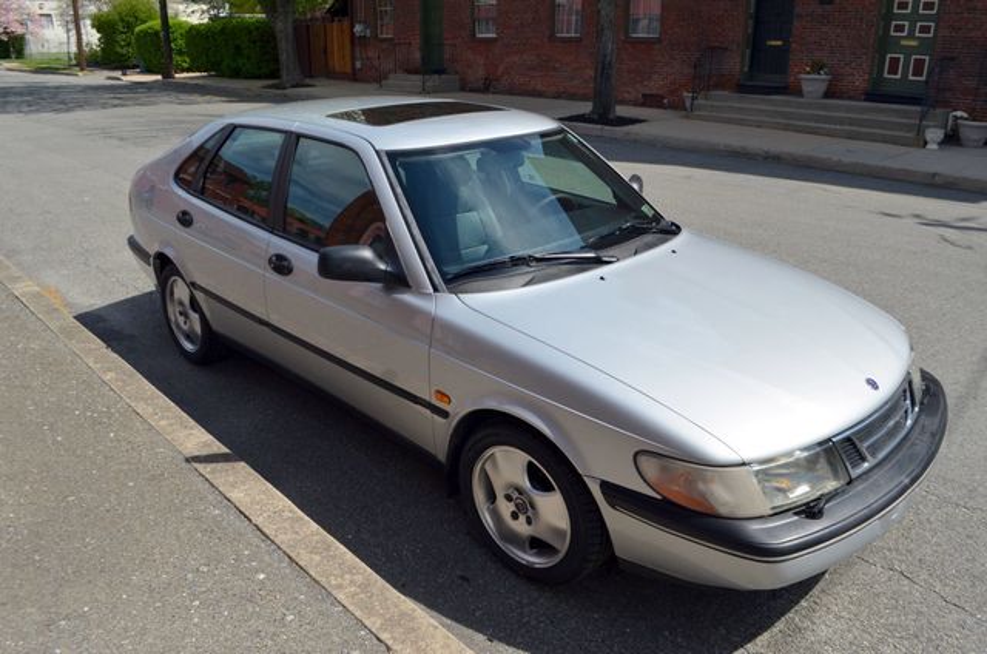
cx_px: 494
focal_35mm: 27
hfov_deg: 67.5
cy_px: 327
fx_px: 739
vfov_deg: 47.7
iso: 100
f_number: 9
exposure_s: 1/320
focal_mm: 18
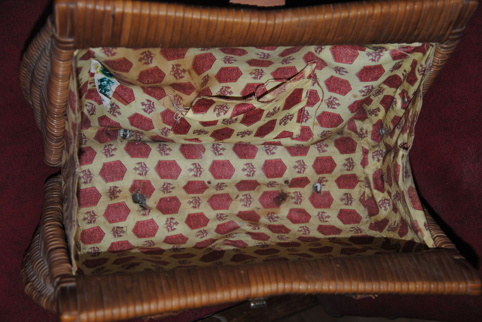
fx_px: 905
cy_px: 161
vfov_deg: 20.2
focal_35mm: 68
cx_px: 241
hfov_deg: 29.8
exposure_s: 1/60
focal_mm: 45
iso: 200
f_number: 4.8
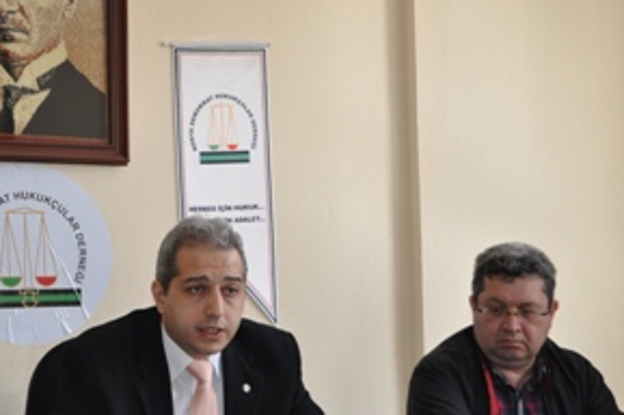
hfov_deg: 25.4
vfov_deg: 17.1
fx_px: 1368
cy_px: 311
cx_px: 160
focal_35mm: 79
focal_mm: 34
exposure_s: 1/125
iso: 800
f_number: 5
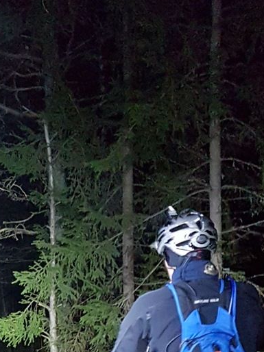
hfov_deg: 16.8
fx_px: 824
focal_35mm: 81
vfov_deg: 22.8
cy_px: 384
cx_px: -112
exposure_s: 1/10
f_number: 1.7
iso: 500
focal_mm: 4.2
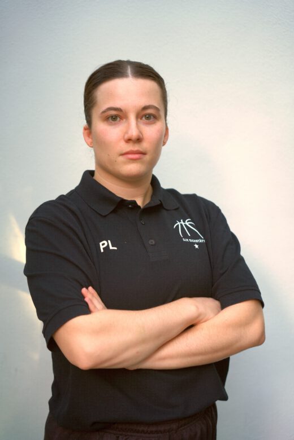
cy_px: 220
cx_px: 147
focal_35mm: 58
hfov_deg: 23.3
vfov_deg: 34.4
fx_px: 713
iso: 125
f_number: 2.8
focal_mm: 58.2
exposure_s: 1/60
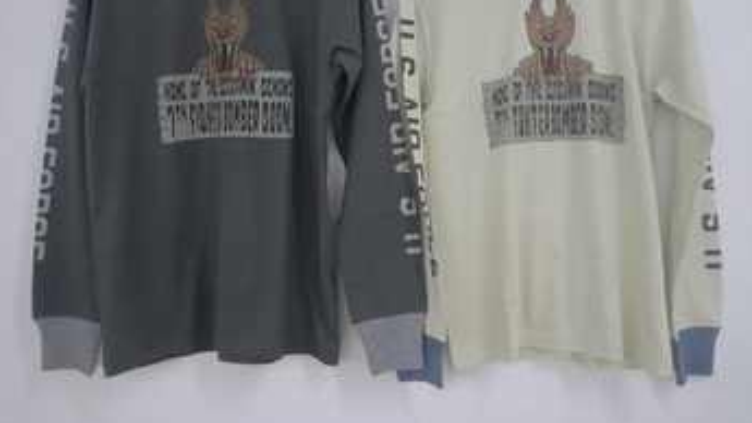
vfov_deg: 37.4
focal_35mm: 31
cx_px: 377
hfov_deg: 62.6
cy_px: 145
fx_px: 618
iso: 200
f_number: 3.5
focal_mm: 5
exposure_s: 1/50
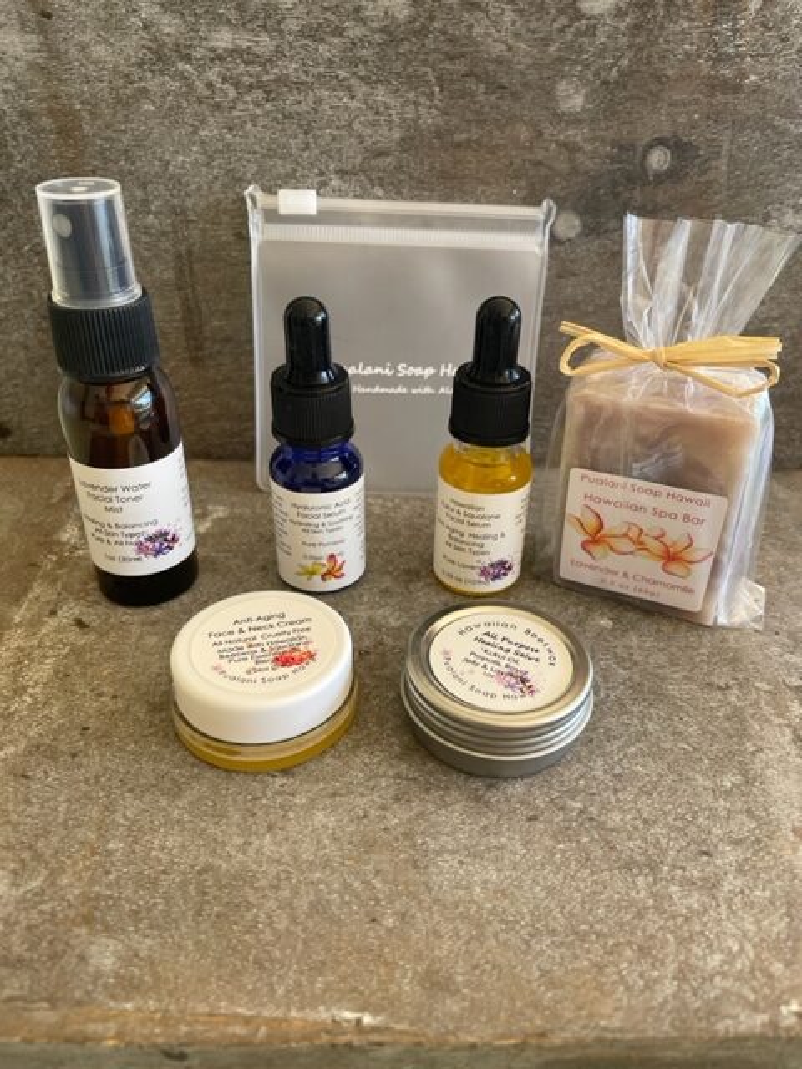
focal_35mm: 26
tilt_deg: -31.9
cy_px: 534
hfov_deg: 53.1
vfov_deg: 67.3
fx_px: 803
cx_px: 401
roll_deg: +0.2
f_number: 1.6
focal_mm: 4.2
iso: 80
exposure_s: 1/121
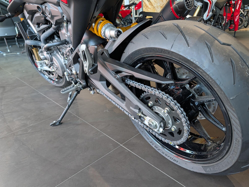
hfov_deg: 71.5
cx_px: 124
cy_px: 94
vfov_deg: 56.9
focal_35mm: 24
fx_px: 173
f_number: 1.68
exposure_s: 1/120
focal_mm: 6.9
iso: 164
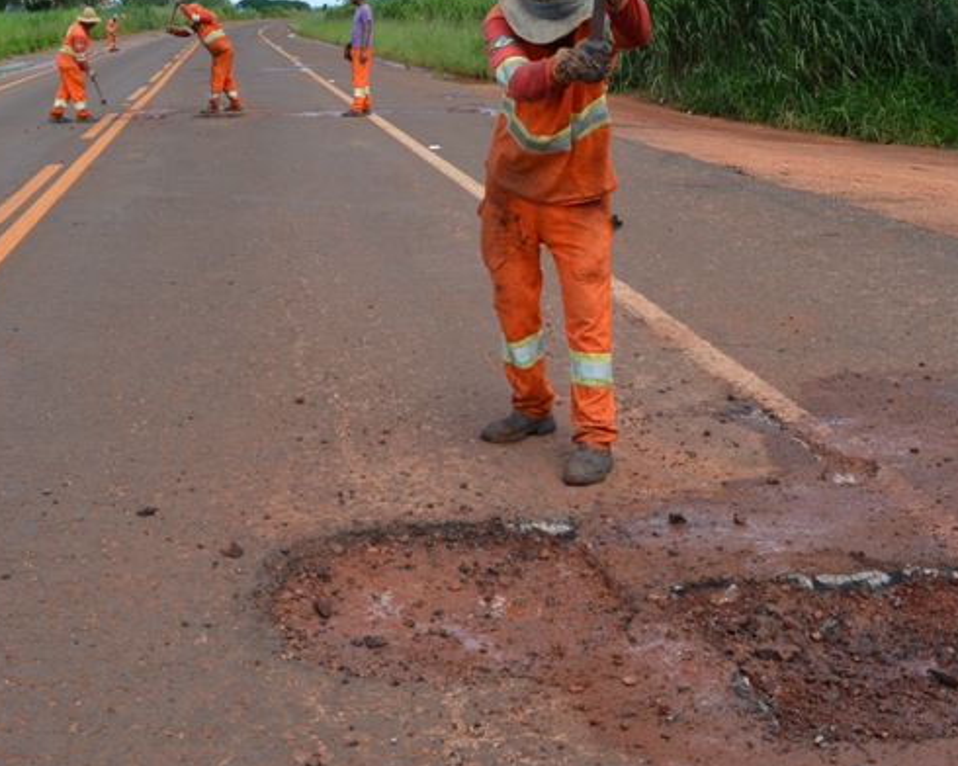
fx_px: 1503
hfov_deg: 35.0
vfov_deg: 28.6
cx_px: 319
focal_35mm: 53
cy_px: 327
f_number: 8
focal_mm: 18
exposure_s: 1/250
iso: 125
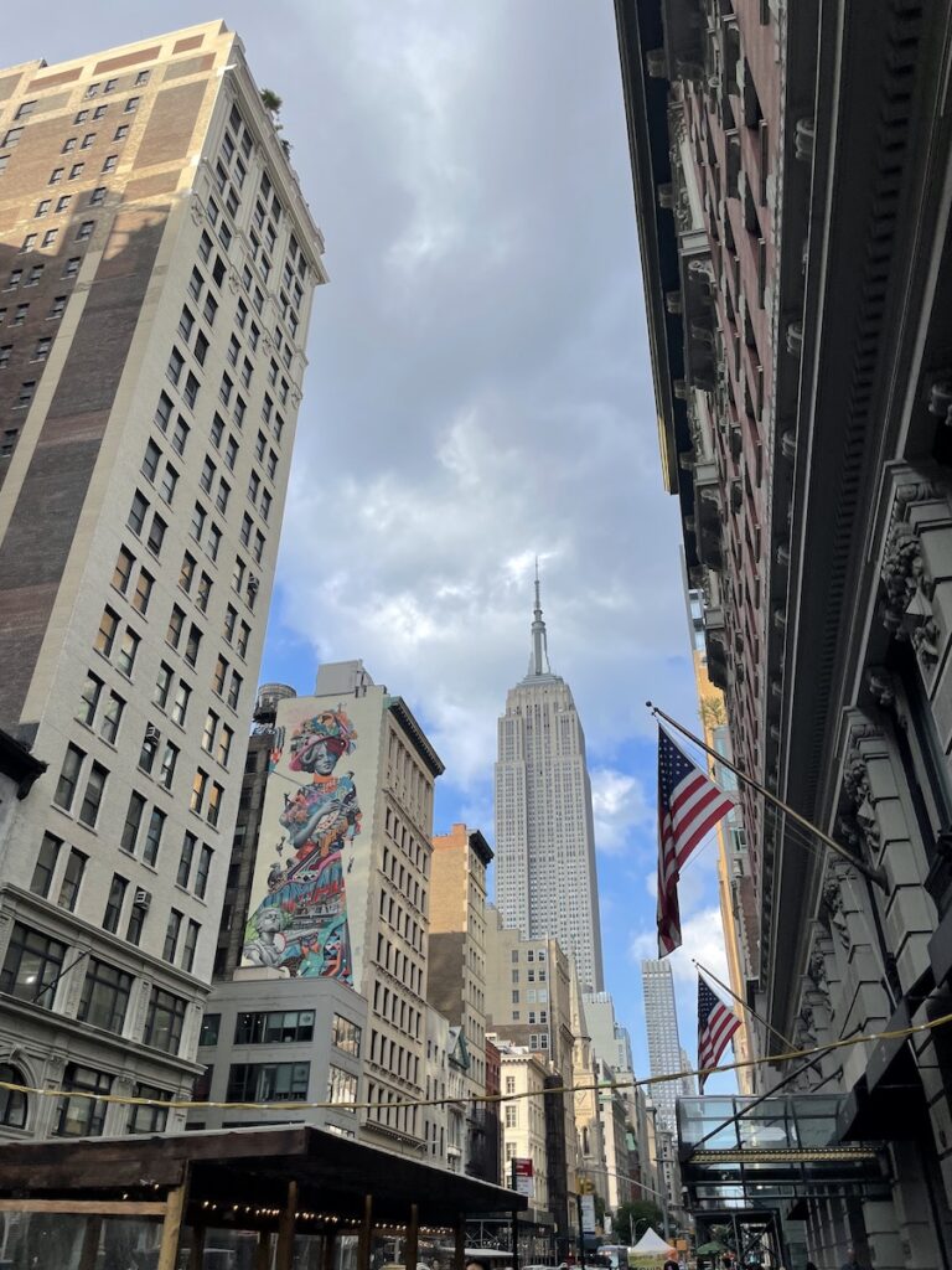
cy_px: 635
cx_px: 476
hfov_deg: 53.1
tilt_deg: +35.7
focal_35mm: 26
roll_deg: +3.0
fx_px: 953
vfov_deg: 67.3
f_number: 1.6
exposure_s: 1/2132
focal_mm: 4.2
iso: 32
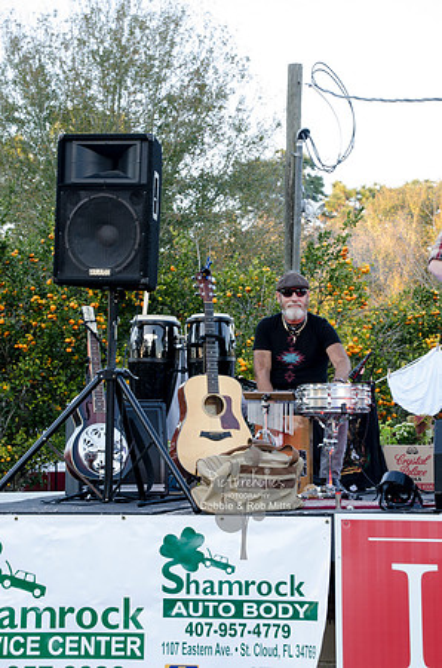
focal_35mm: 90
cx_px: 221
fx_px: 1665
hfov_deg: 15.1
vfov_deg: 22.7
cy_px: 334
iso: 320
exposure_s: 1/15
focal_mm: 60
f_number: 10
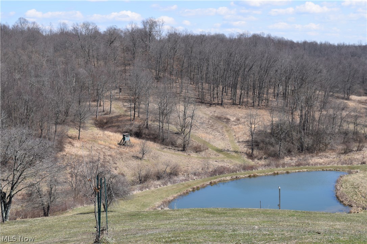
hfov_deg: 33.4
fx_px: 612
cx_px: 184
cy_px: 122
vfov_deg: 22.6
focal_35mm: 60
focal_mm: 40
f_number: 10
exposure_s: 1/400
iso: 200
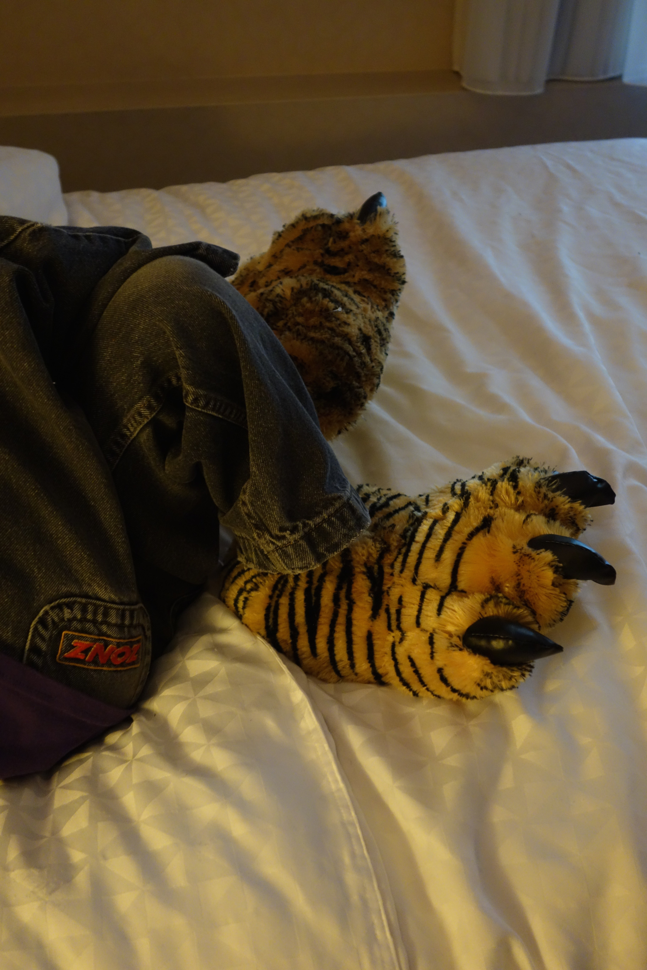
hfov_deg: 35.1
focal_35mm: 38
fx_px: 1024
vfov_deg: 50.7
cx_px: 324
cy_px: 485
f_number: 2.8
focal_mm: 14.07
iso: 800
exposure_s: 1/20
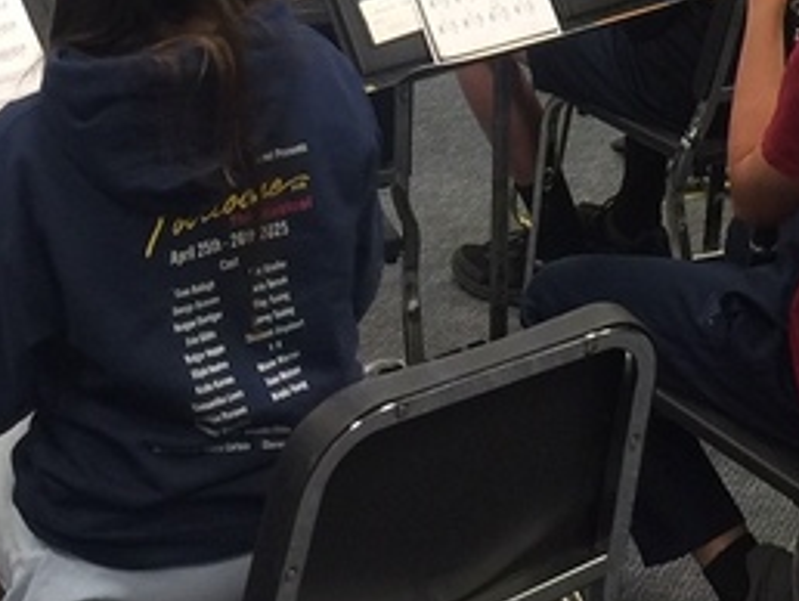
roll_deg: -3.0
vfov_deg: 12.3
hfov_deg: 17.0
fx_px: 2657
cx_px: 632
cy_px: -307
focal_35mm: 115
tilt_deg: -13.3
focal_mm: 4.15
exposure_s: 1/15
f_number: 2.2
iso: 40
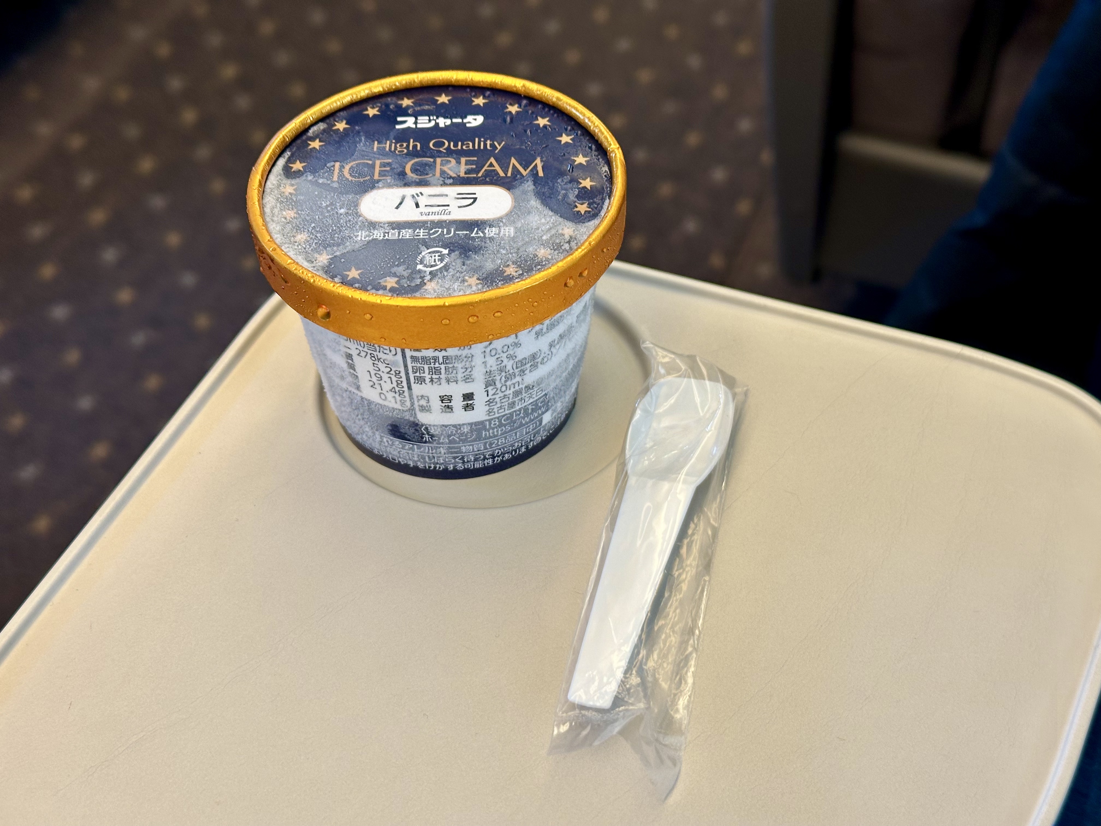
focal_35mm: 48
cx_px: 550
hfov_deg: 39.7
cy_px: 413
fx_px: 1527
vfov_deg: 30.3
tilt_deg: -47.8
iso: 80
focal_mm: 6.86
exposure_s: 1/67
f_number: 1.78
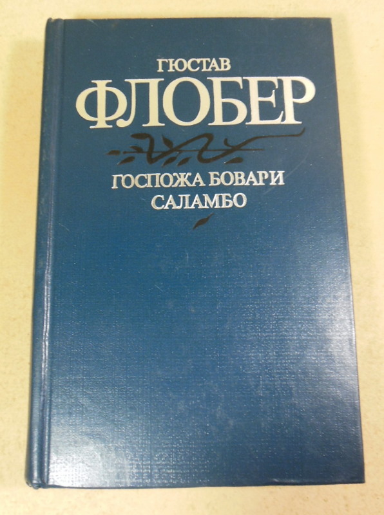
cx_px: 192
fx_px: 371
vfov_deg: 69.5
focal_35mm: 25
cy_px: 258
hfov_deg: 54.7
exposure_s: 1/30
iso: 320
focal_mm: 4.5
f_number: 3.2
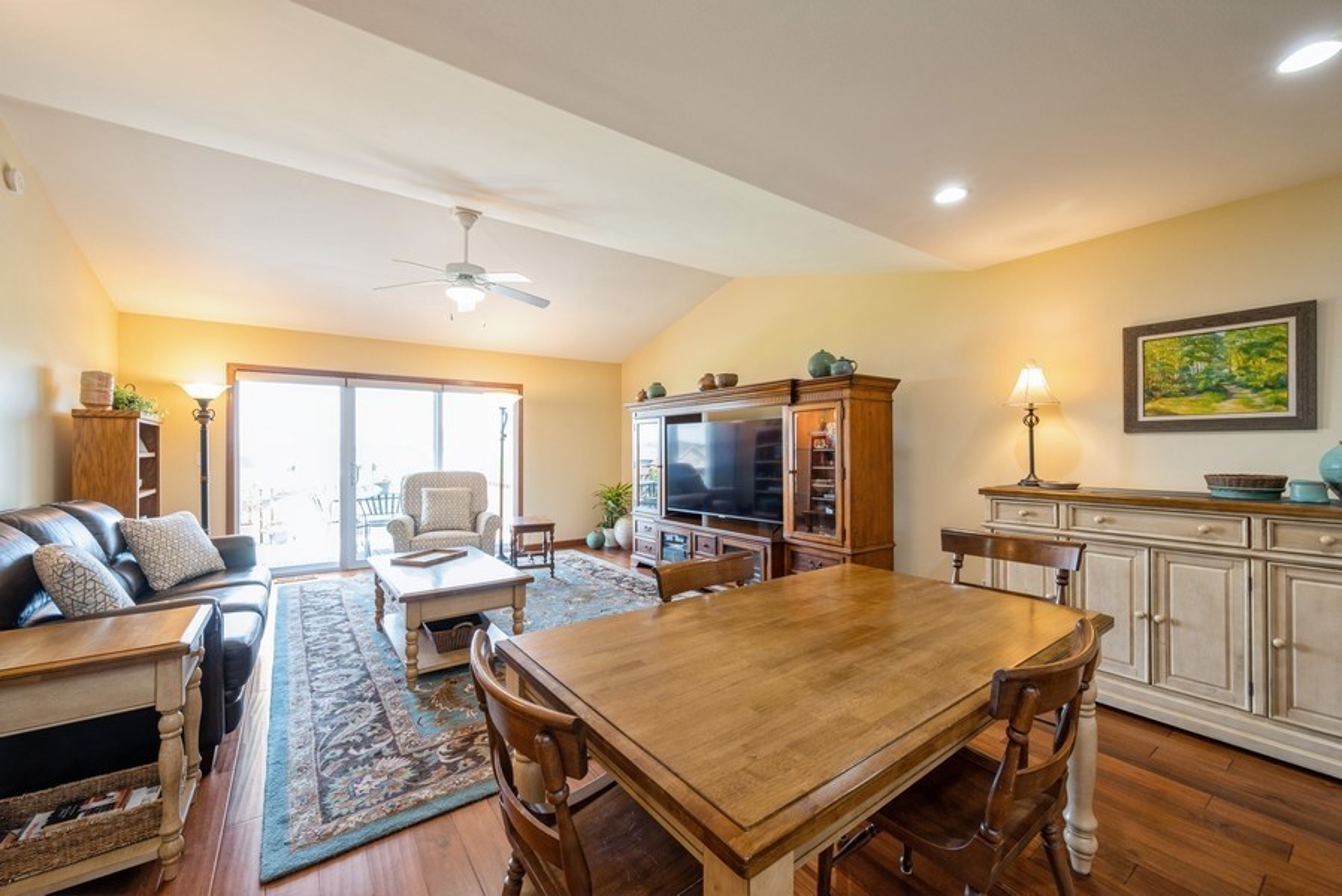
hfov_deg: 104.2
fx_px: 522
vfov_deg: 81.3
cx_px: 671
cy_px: 448
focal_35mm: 14
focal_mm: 14
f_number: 8
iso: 200
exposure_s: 1/3
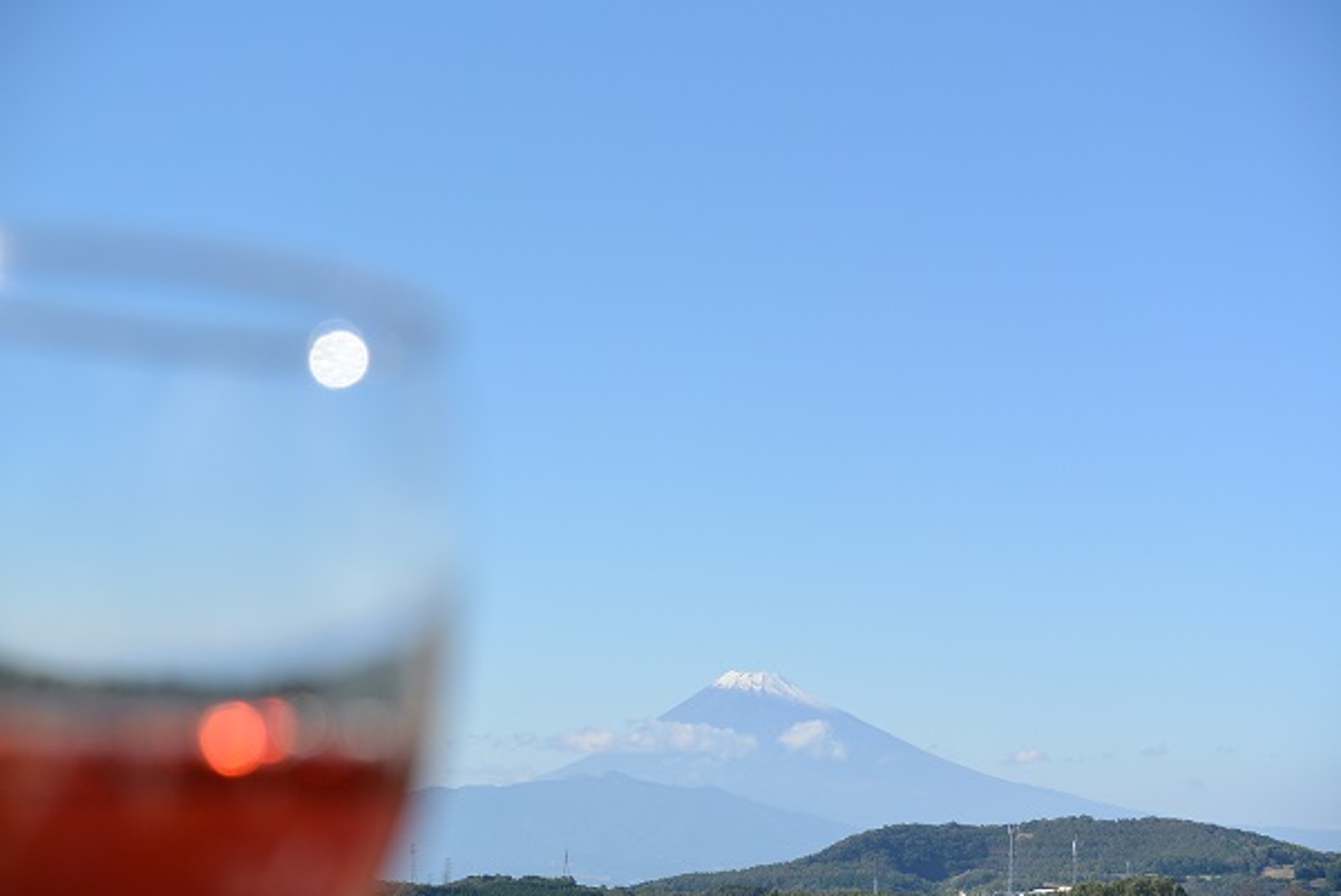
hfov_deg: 25.0
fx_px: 3019
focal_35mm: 81
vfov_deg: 16.9
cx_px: 670
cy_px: 448
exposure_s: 1/800
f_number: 5
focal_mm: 30
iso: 100
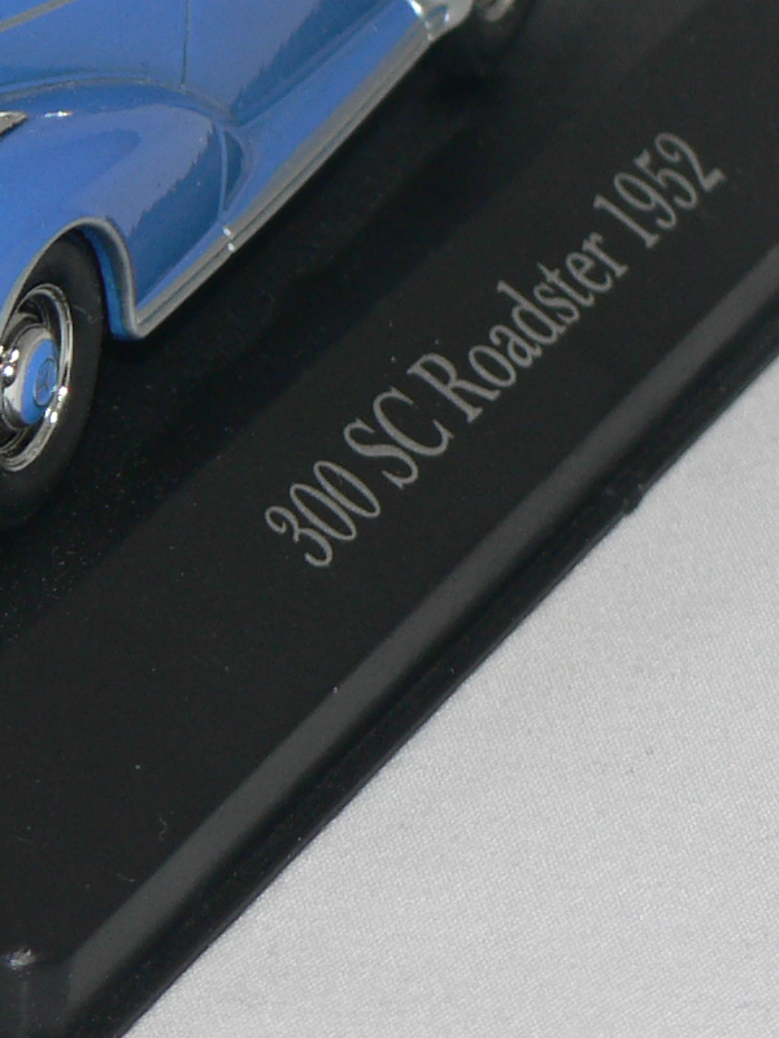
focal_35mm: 304
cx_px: -149
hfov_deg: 4.9
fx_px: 9122
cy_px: 64
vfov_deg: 6.5
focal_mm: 15.8
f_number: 3.2
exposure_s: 1/60
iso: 80
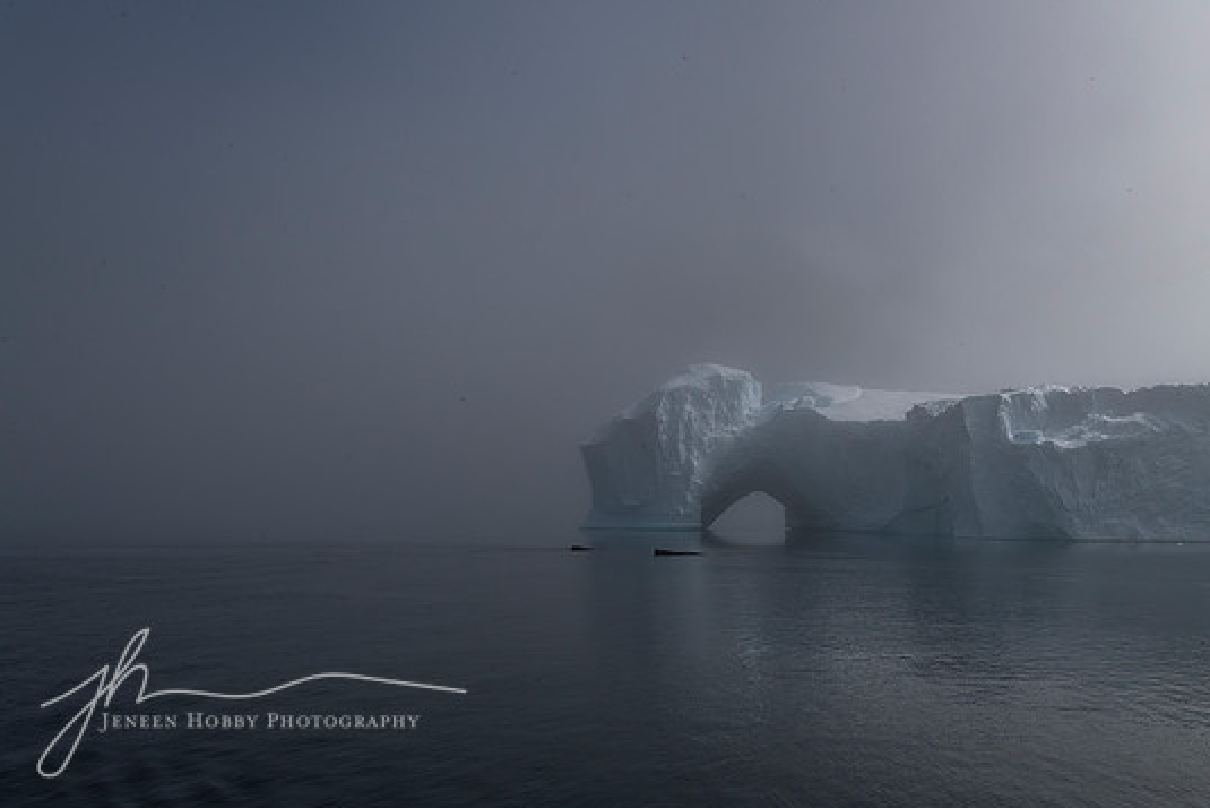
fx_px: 874
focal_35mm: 26
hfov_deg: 69.3
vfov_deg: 49.6
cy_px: 386
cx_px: 636
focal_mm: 24
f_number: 22
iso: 1000
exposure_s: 1/1600
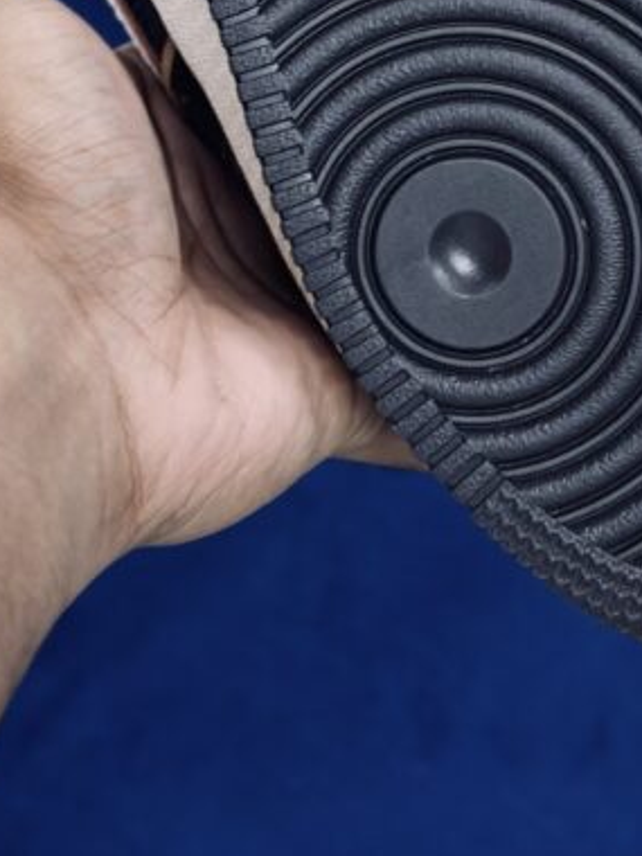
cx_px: 396
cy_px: -28
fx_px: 2918
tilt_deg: -52.7
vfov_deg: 16.3
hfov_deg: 12.5
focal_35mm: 118
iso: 100
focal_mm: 6.86
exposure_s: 1/100
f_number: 1.78
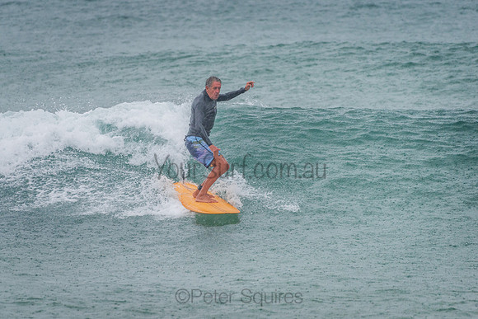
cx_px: 187
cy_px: 141
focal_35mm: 609
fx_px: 8089
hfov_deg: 3.4
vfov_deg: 2.3
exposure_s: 1/320
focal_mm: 500
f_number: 5.6
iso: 450
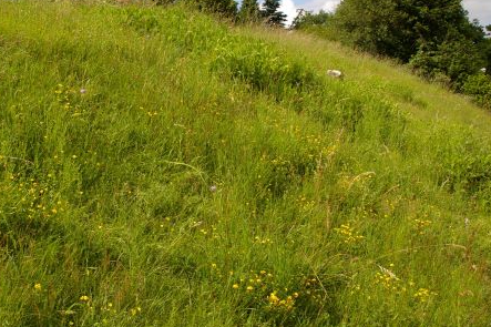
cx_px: 186
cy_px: 102
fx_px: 600
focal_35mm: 44
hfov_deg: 44.2
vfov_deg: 30.2
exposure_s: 1/350
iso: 200
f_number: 8
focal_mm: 20
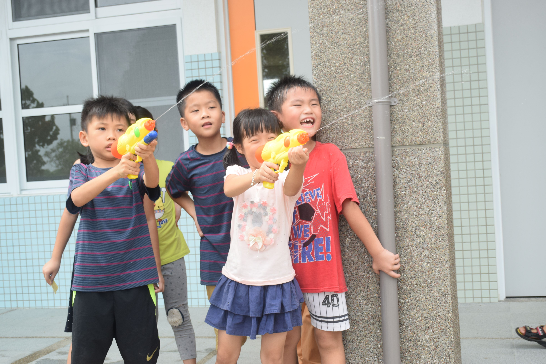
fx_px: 796
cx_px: 273
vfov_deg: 25.8
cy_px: 182
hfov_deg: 37.9
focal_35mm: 52
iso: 320
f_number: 8
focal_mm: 35
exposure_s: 1/250
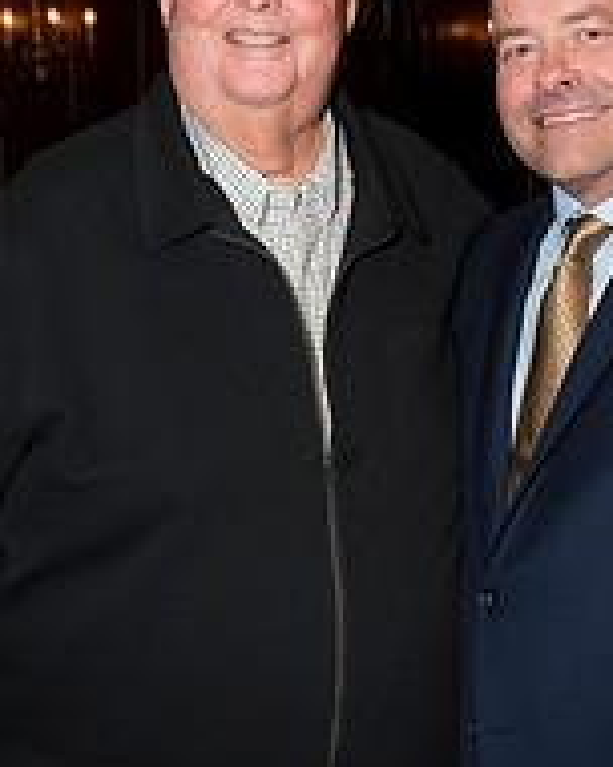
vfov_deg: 21.5
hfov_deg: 17.2
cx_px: 444
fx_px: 2018
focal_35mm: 89
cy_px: 432
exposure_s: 1/125
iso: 800
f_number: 5.6
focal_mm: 40
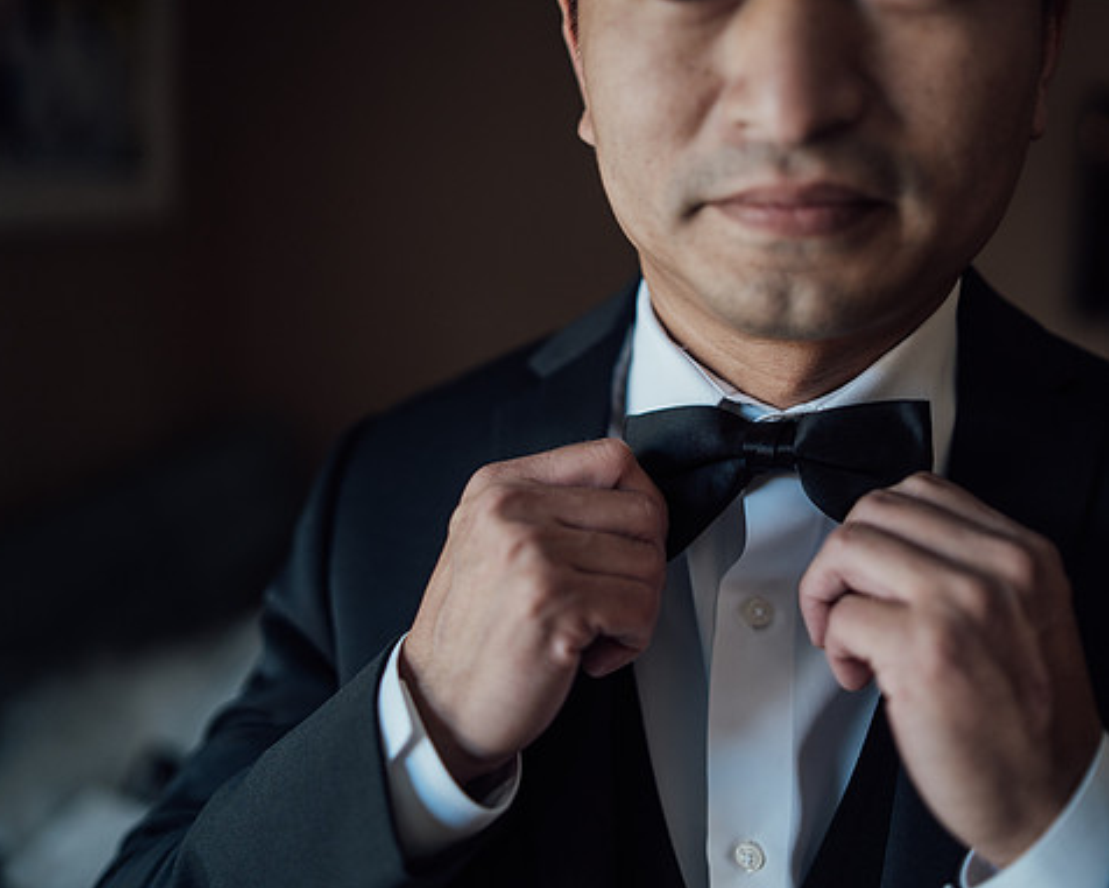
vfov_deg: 37.3
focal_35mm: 40
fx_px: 1313
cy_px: 444
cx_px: 643
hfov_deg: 45.6
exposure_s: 1/640
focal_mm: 35
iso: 320
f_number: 1.4
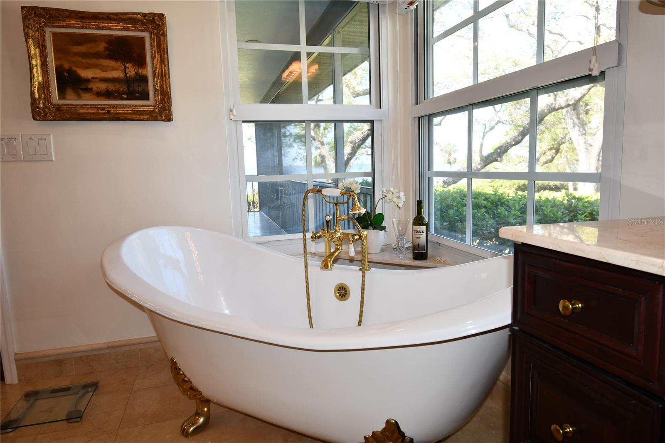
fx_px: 406
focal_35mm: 22
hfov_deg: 78.6
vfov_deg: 57.2
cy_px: 222
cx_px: 332
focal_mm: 15
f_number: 5
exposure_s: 1/100
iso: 400
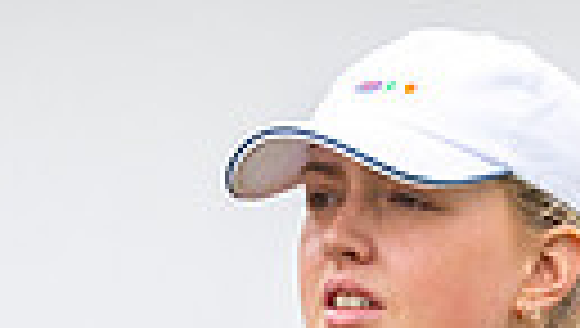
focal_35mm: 2425
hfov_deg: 0.9
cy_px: 764
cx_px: -249
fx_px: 37349
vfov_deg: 0.5
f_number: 5
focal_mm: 300
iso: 400
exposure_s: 1/2500
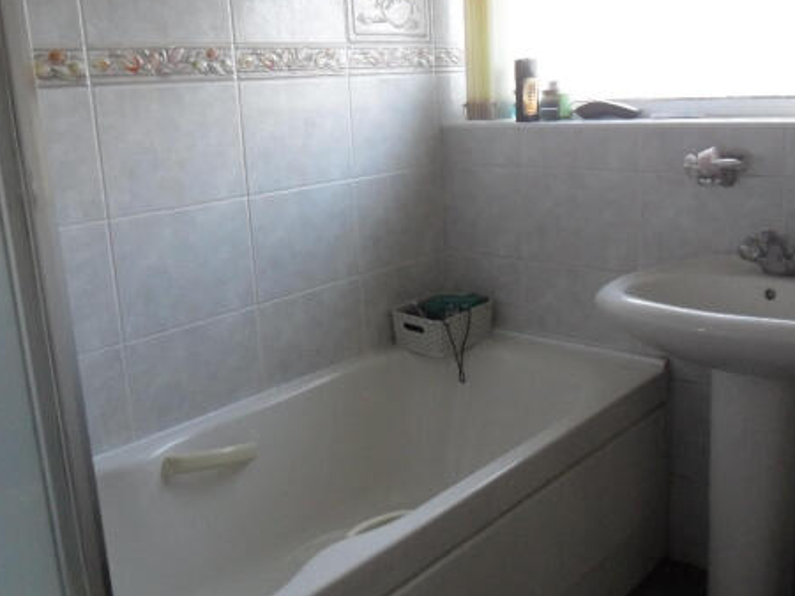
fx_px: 803
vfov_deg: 40.6
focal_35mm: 35
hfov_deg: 52.6
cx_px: 421
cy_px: 264
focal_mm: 4.9
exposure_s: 1/30
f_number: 3.5
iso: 200
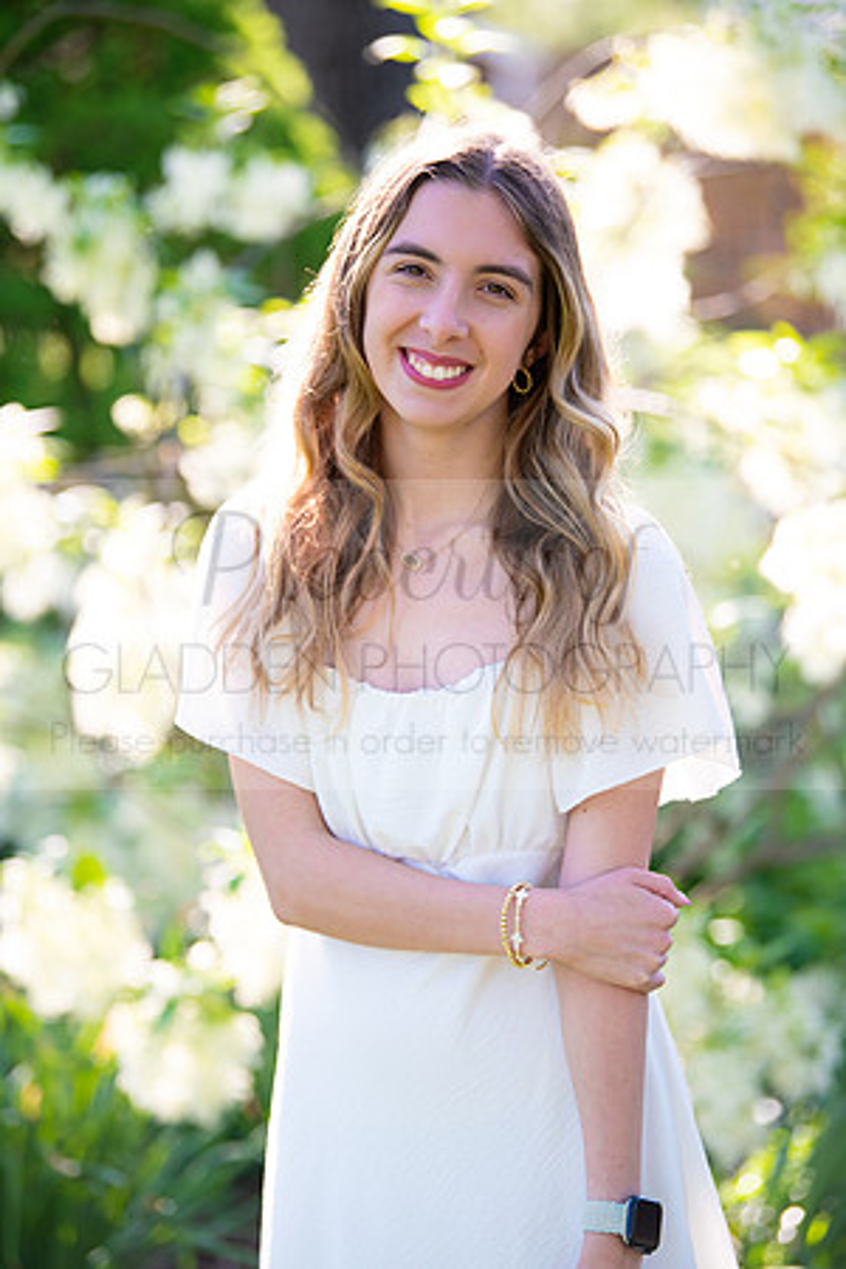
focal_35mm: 120
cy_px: 634
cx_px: 423
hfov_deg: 11.4
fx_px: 4230
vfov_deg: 17.1
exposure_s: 1/320
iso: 200
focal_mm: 120
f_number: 2.8
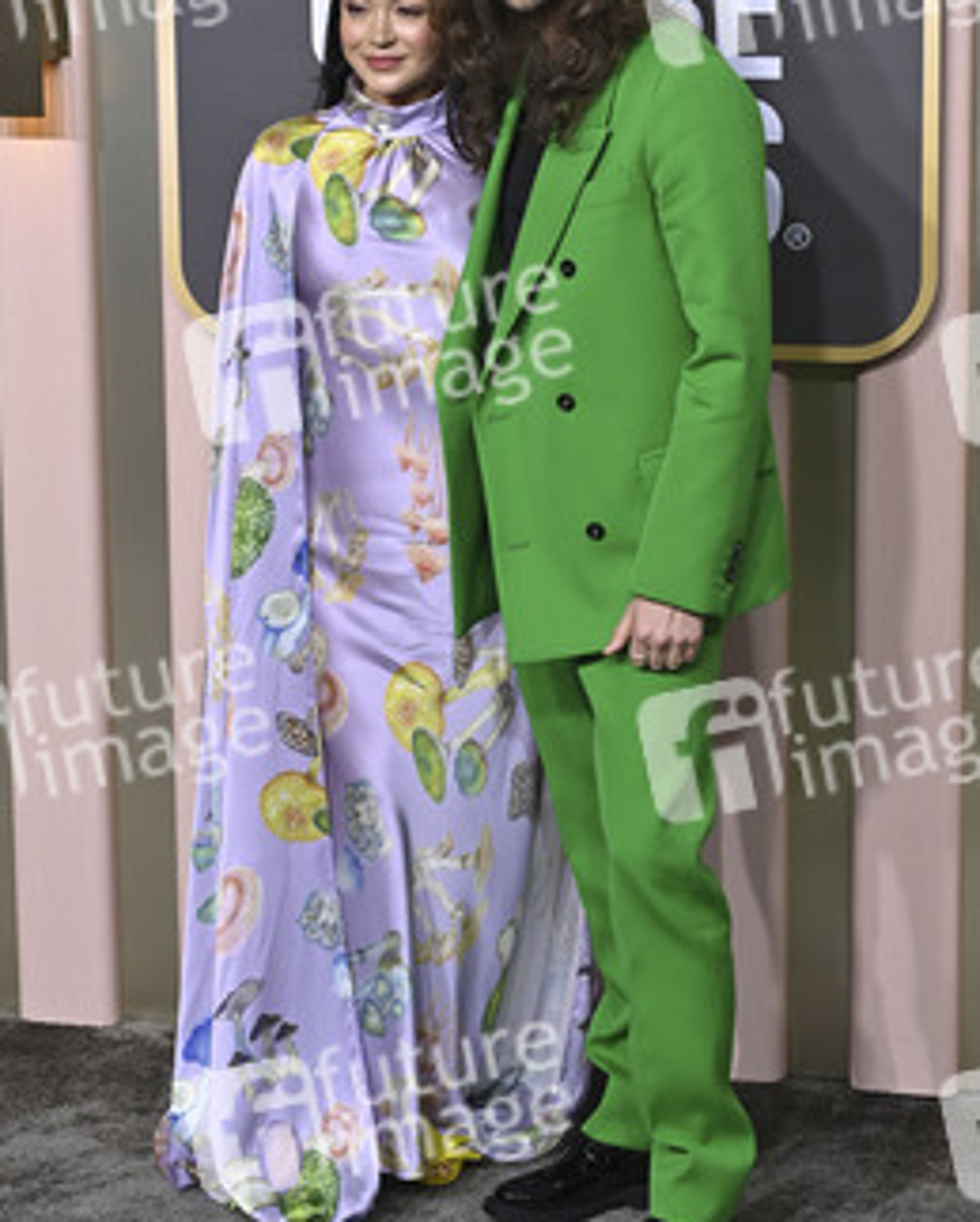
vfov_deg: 20.4
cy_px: 545
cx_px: 488
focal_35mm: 94
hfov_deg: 16.4
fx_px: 3403
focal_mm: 81
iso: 320
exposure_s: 1/200
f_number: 8
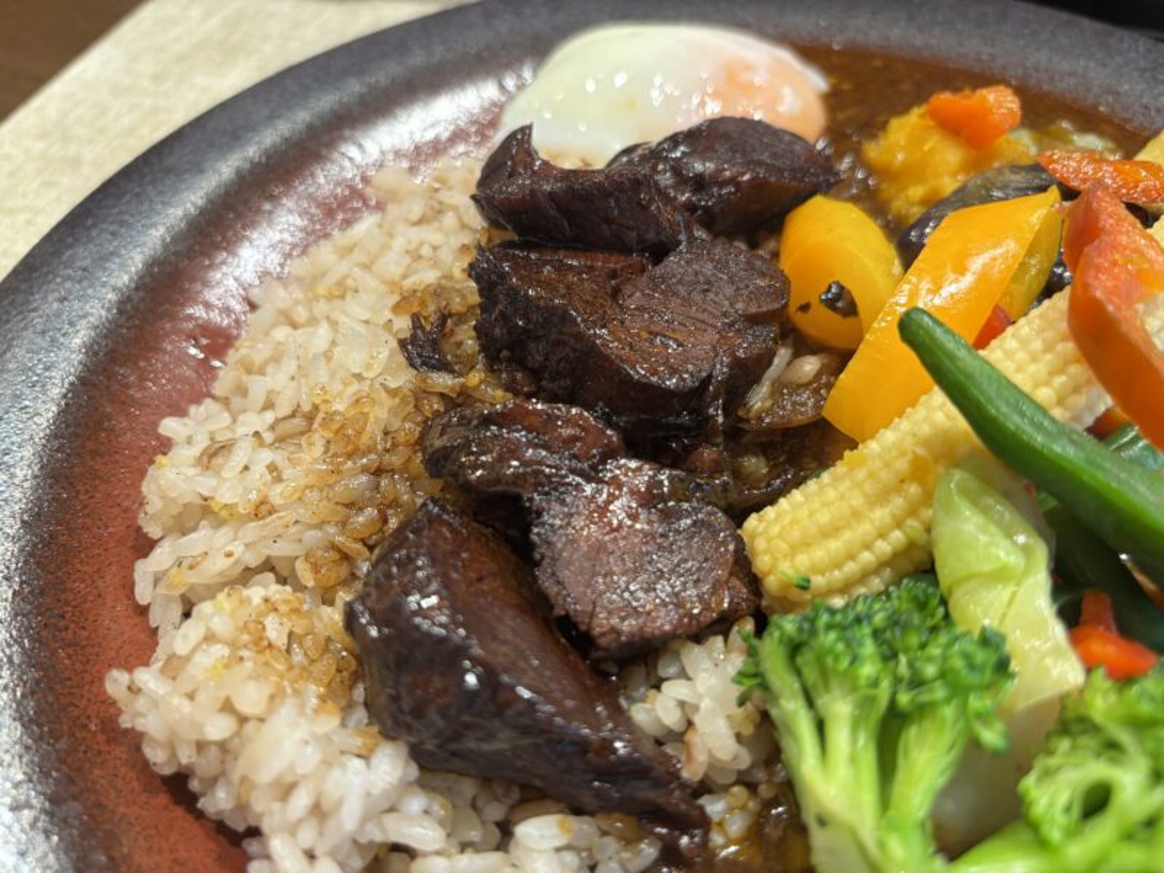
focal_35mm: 26
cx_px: 582
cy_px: 436
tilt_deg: -50.1
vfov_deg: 53.1
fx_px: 874
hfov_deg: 67.3
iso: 200
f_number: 1.6
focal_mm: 5.96
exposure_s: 1/50
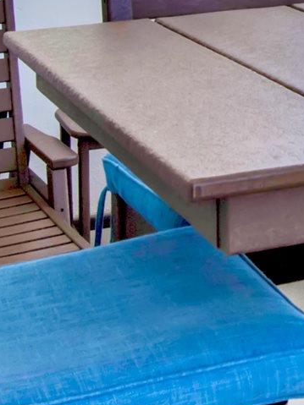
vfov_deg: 16.1
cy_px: -225
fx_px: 1300
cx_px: 782
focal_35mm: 111
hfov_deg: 10.8
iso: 200
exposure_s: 1/200
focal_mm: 18
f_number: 11
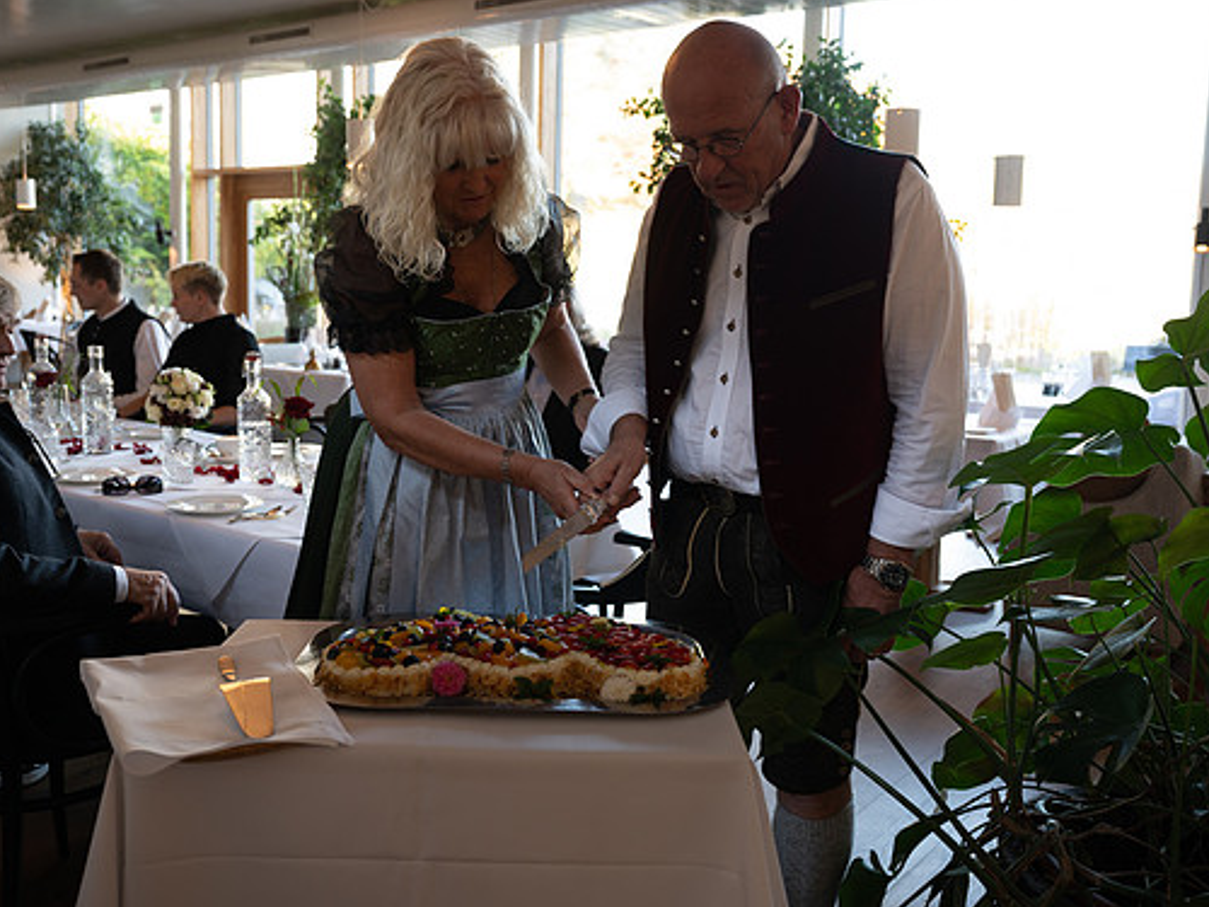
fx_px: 1187
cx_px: 614
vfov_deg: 41.8
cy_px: 447
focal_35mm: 34
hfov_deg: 54.0
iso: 400
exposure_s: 1/50
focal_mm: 30.5
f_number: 3.5
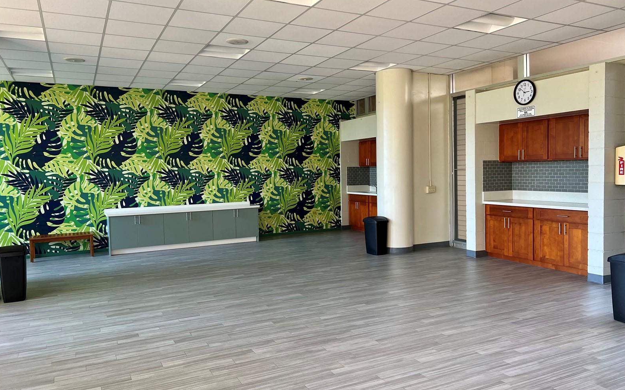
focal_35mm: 28
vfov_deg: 44.5
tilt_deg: -0.3
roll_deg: +1.5
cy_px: 190
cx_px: 313
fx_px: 477
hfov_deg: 66.5
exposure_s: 1/118
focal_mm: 5.7
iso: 125
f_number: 1.5
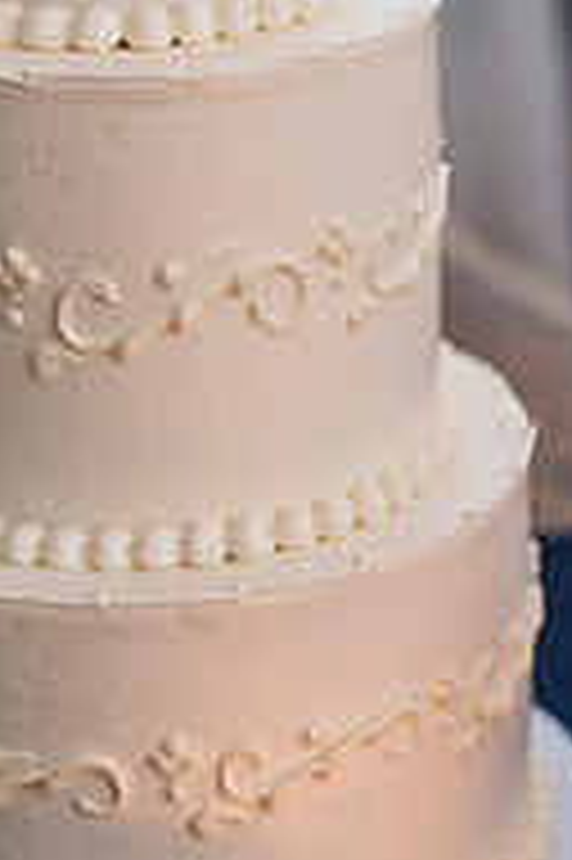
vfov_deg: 17.3
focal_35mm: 118
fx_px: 2817
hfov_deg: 11.6
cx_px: 158
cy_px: 216
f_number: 2.8
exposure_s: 1/60
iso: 1600
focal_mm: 50
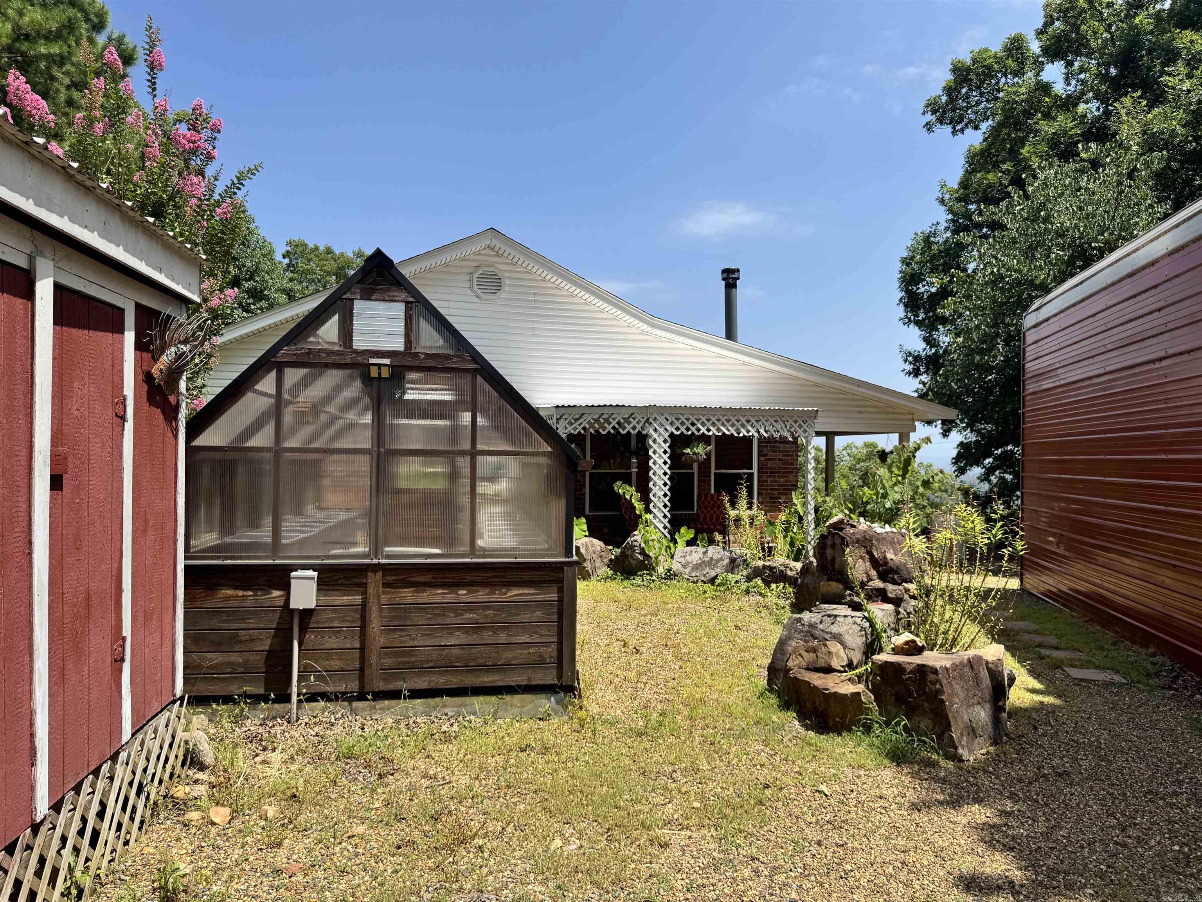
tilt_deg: +0.6
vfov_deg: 56.8
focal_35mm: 24
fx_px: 833
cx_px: 601
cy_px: 451
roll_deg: -0.4
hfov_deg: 71.6
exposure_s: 1/4049
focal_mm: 6.76
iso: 80
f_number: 1.78
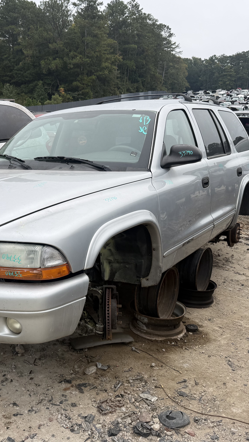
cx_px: 70
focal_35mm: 37
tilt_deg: -8.7
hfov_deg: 31.6
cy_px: 219
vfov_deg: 54.0
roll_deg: +2.6
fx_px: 434
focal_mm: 6.76
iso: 80
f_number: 1.78
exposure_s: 1/955
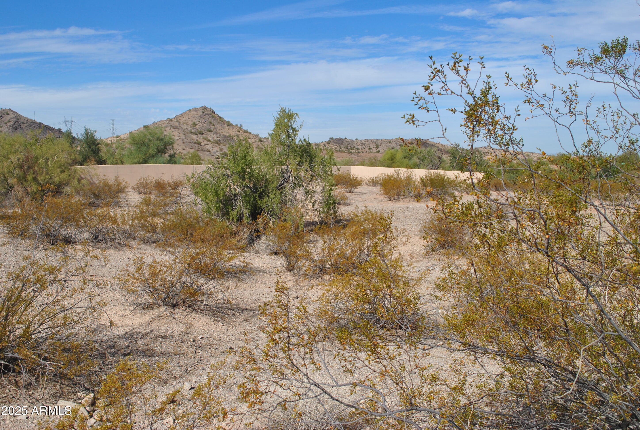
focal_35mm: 36
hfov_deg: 53.0
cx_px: 320
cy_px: 215
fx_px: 641
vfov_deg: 37.0
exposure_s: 1/250
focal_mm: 24
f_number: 10
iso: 110
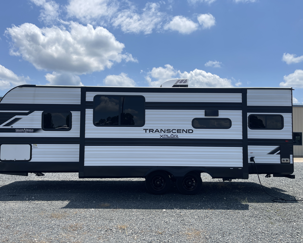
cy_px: 124
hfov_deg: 63.9
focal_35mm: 27
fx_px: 242
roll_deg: -1.5
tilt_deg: +1.9
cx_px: 137
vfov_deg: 53.2
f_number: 1.6
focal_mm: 5.1
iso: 32
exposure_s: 1/5917
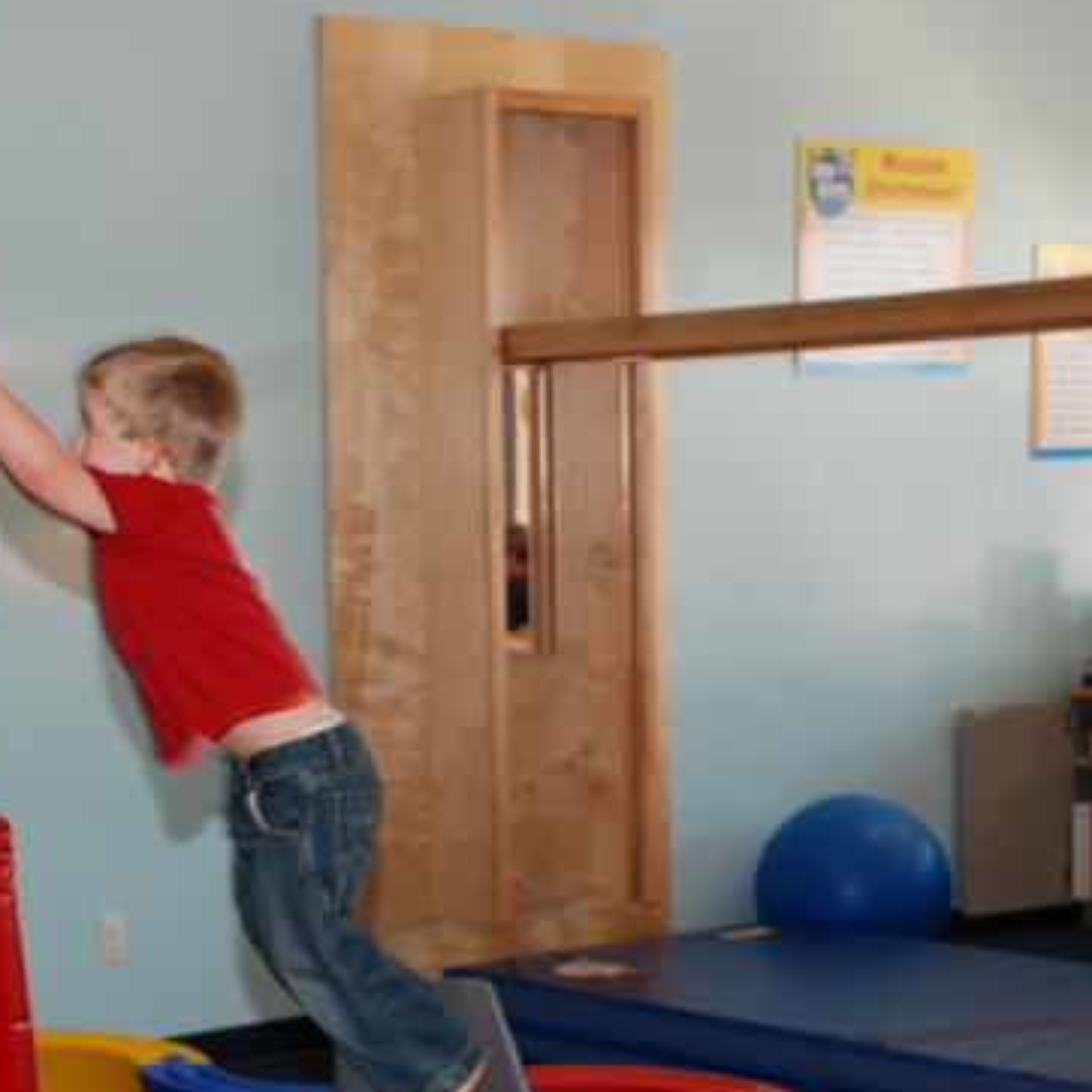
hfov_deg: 21.5
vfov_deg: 21.8
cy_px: 762
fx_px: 2820
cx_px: 154
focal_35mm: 79
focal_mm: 28
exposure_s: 1/60
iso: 200
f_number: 4
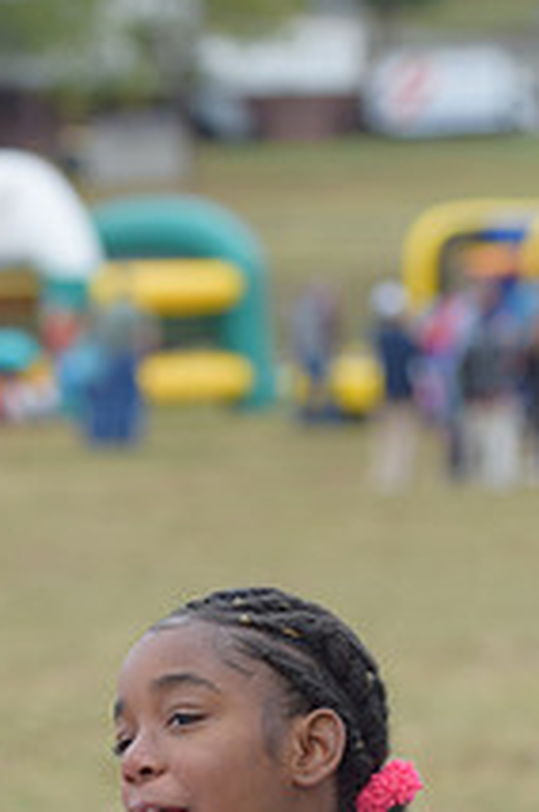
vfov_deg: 6.9
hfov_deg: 4.6
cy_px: 774
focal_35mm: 300
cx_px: 152
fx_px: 6760
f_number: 3.5
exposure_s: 1/250
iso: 100
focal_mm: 95
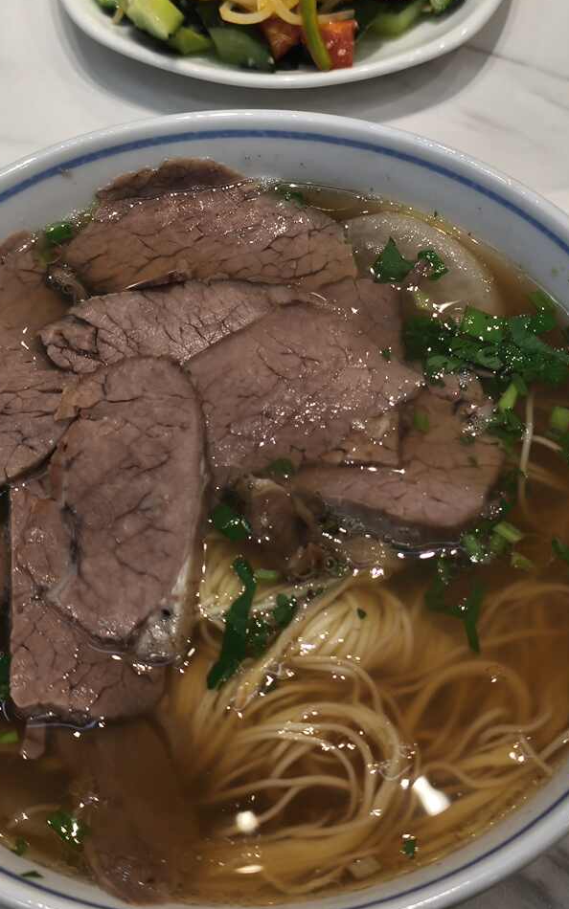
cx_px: 337
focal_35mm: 50
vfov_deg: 40.3
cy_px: 453
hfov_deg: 25.8
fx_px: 1240
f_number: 1.6
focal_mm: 5.84
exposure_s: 1/140
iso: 80
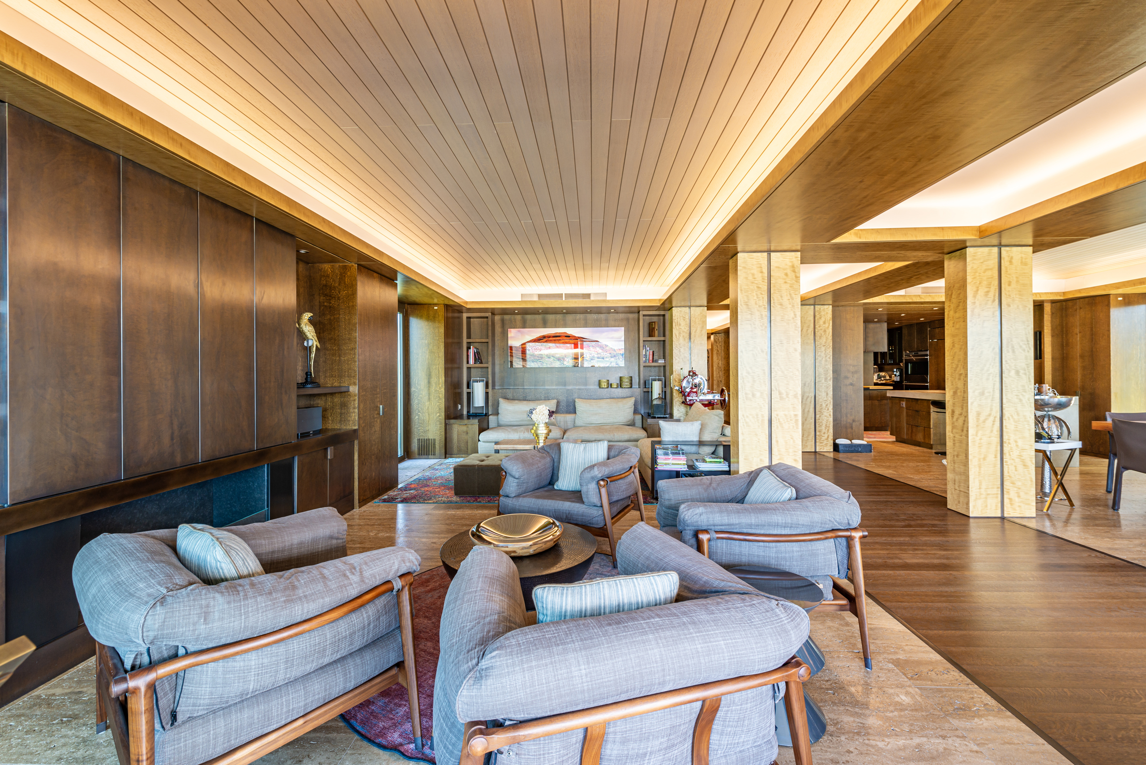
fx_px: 446
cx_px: 573
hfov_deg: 104.2
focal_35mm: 14
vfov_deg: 81.3
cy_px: 382
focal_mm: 14
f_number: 9
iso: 100
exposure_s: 1/2.5
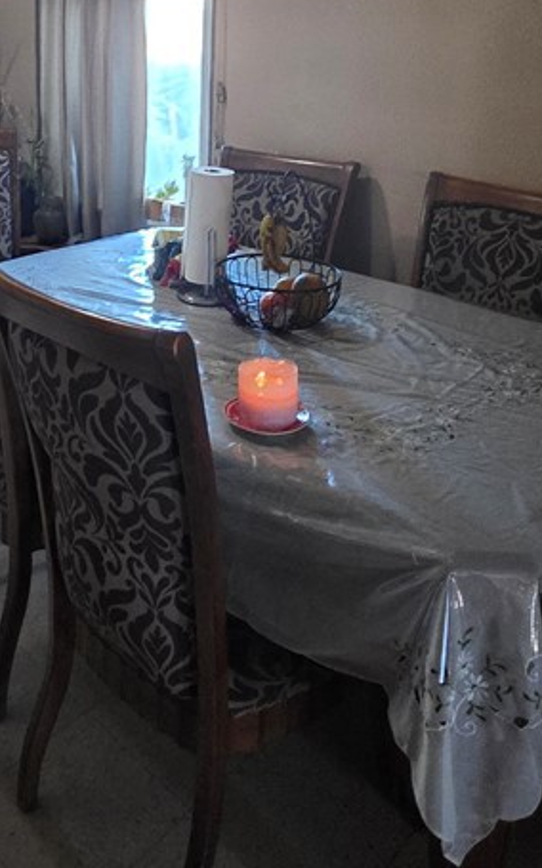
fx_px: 733
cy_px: 166
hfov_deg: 39.7
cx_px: 151
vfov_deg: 56.5
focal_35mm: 31
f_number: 1.9
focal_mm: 2.2
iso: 1000
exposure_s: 1/60
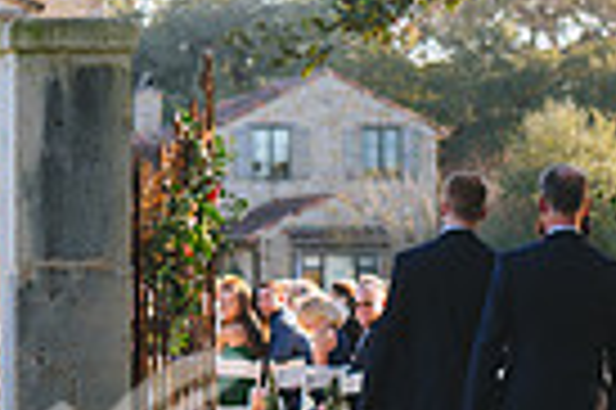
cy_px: 95
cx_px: -13
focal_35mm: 297
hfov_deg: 6.9
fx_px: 5076
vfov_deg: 4.6
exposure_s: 1/400
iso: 100
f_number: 2.8
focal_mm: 70
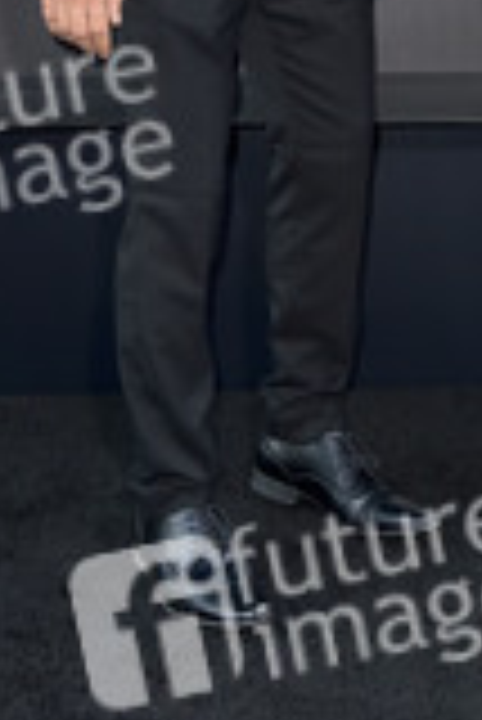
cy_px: -72
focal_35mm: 95
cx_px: 435
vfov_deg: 20.4
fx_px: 1904
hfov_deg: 14.3
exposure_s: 1/250
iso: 320
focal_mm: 38
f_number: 6.3
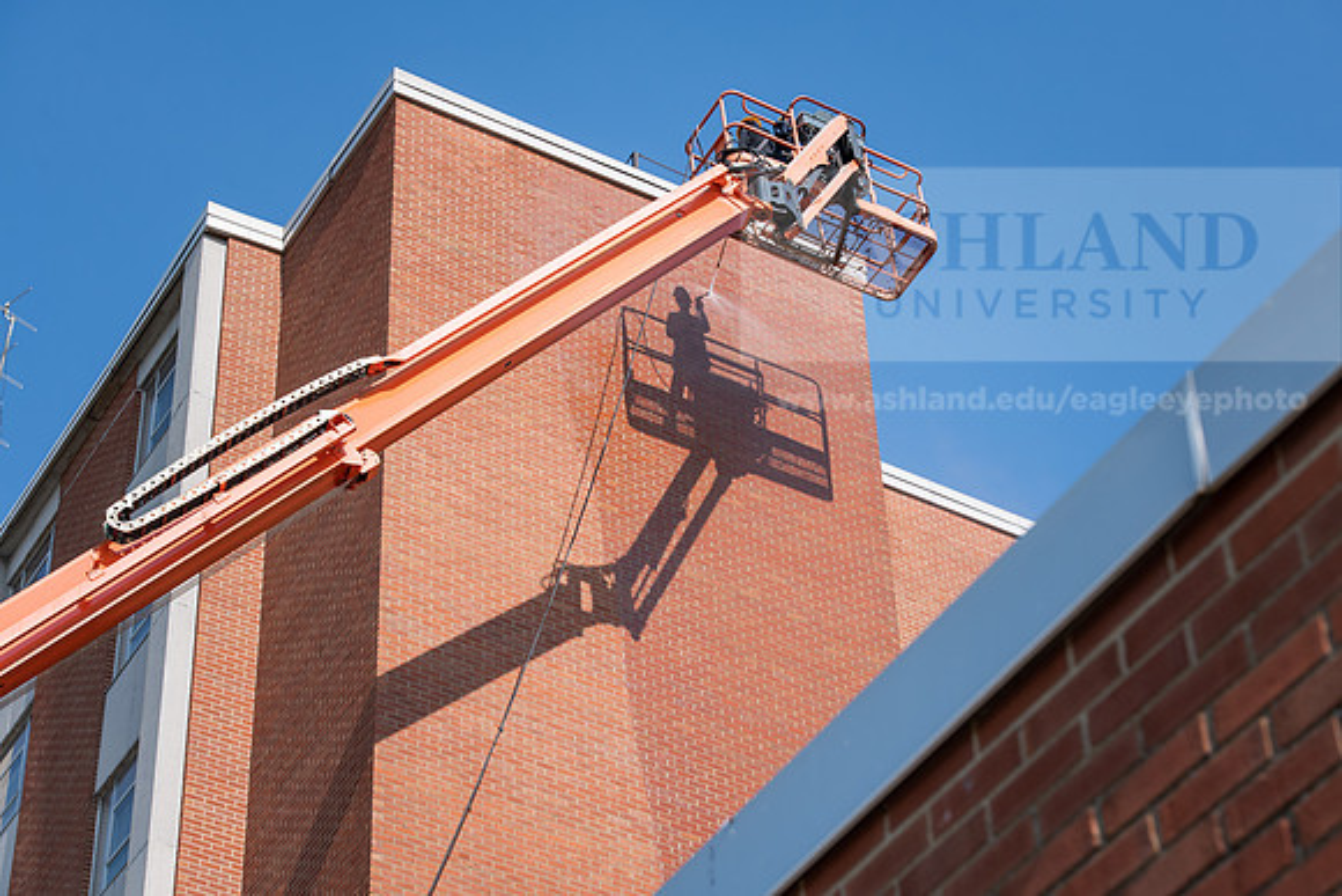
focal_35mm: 82
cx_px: 671
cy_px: 448
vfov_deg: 16.7
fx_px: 3057
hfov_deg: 24.8
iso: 200
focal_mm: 82
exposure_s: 1/500
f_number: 8
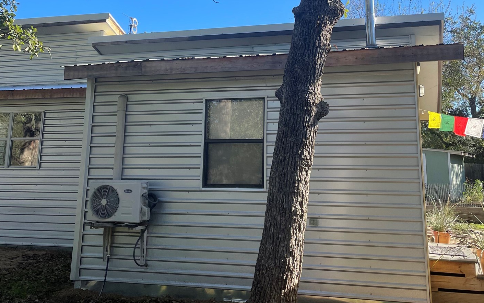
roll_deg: -0.1
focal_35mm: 40
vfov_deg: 31.3
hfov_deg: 49.2
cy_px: 66
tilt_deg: +12.5
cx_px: 261
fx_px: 528
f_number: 1.6
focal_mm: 4.2
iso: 32
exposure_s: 1/1233
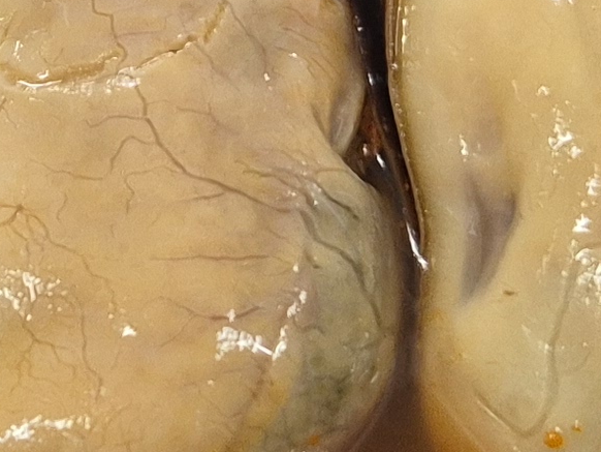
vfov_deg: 9.4
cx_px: 19
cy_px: 100
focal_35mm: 158
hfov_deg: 12.4
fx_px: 2744
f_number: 1.8
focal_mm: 5.4
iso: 160
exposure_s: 1/120
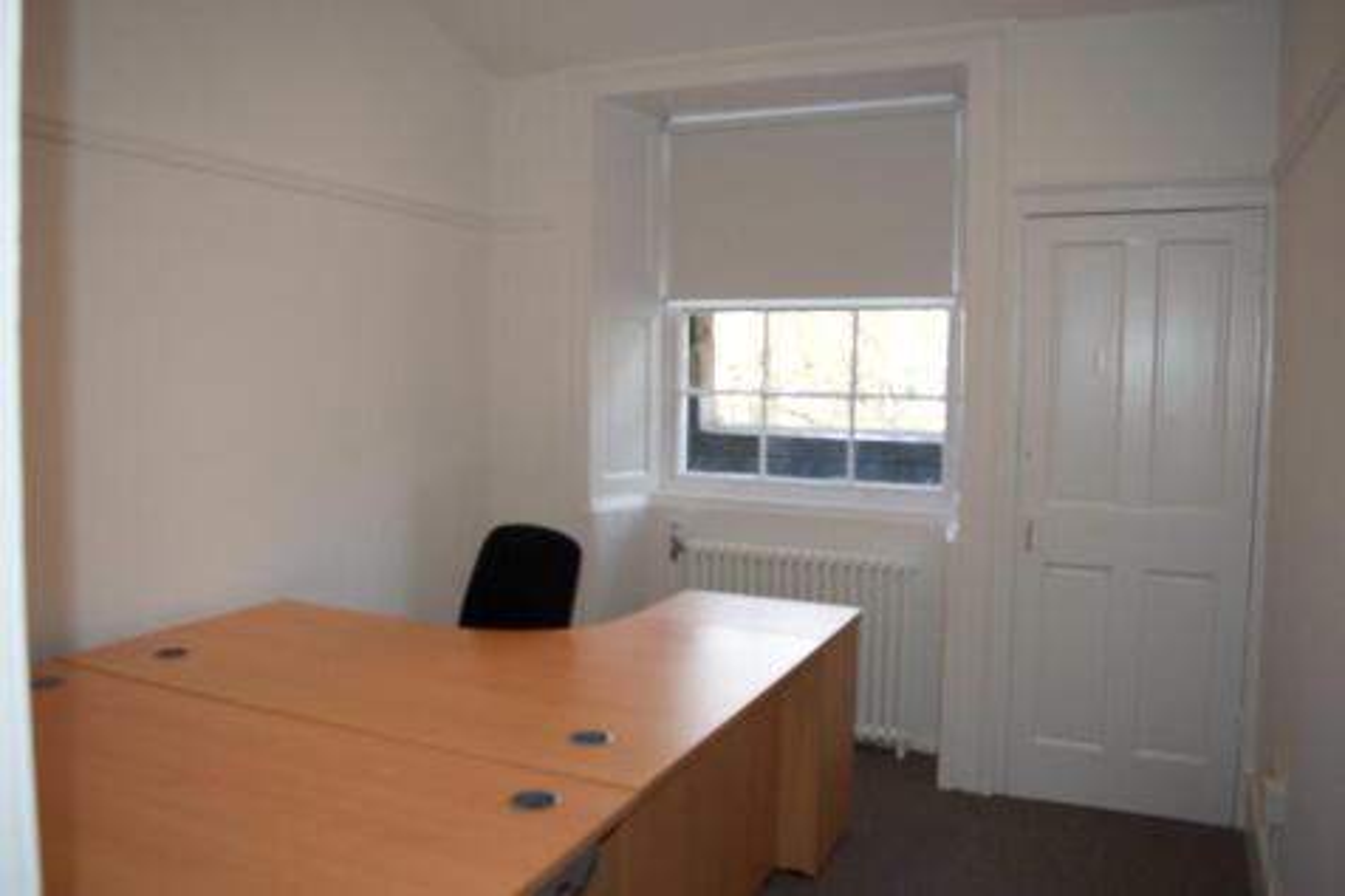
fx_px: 1008
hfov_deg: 67.4
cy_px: 448
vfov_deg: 47.9
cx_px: 672
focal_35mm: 27
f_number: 4
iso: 200
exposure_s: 1/125
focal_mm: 18
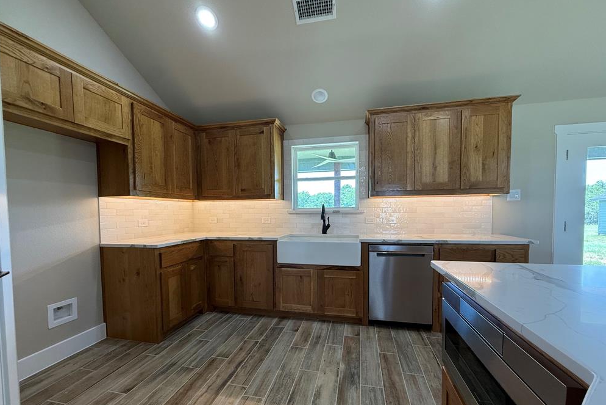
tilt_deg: -1.7
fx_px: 253
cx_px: 305
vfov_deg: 77.1
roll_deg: +0.5
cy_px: 223
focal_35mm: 15
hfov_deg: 100.4
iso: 125
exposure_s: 1/120
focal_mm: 2.22
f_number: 2.2
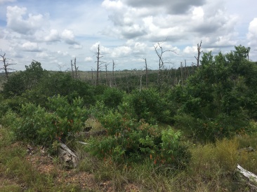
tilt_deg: -5.9
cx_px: 128
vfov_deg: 48.2
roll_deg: +1.3
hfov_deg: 61.7
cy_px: 96
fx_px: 215
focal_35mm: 29
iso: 25
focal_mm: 4.15
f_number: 2.2
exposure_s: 1/1374
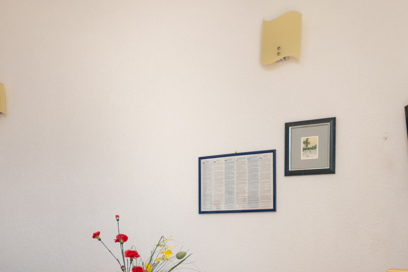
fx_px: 396
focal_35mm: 35
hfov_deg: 54.2
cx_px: 168
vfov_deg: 34.1
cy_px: 278
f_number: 4
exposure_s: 1/60
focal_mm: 10
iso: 200
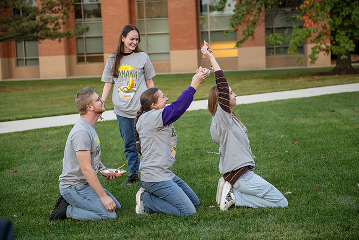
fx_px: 698
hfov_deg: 28.8
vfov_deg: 19.5
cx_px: 180
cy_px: 120
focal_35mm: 70
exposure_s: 1/320
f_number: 3.2
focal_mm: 70
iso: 800
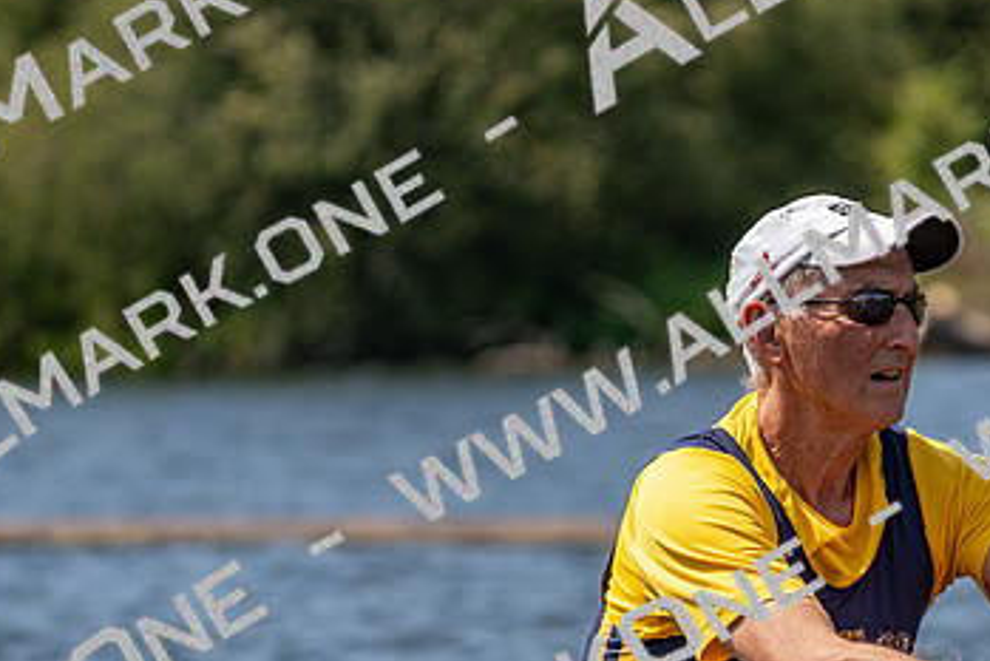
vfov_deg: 3.3
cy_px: 529
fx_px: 11334
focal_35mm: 412
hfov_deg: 5.0
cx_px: 740
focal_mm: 248
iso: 250
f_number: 5.6
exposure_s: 1/2000
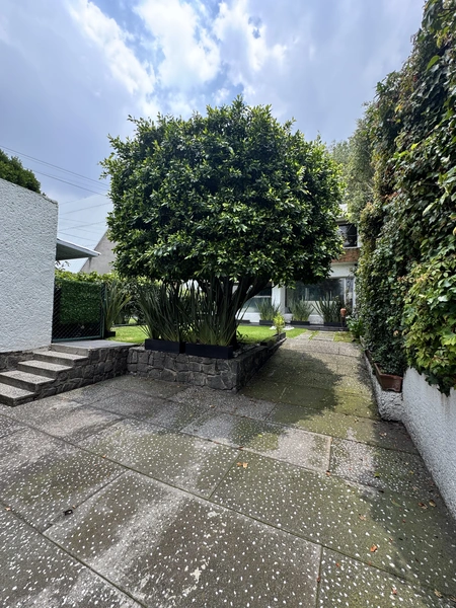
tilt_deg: +3.4
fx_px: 246
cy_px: 304
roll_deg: -1.5
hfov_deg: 85.7
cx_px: 228
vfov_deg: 102.1
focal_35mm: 14
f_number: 2.2
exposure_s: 1/317
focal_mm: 2.22
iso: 40
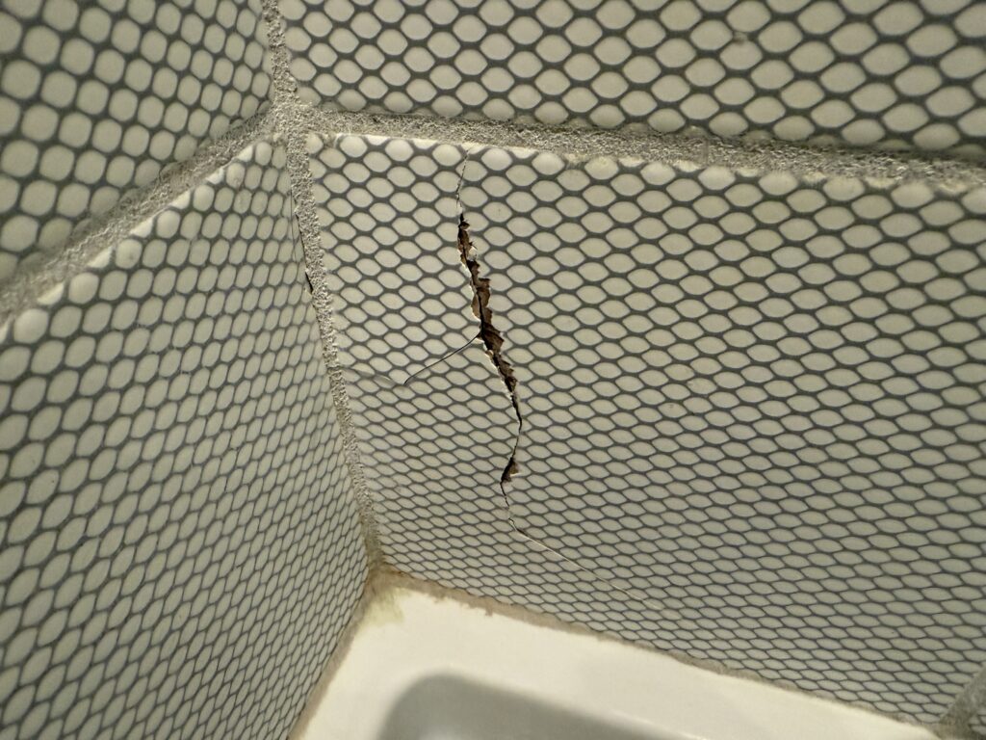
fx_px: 684
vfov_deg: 56.8
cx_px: 493
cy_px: 370
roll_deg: +6.2
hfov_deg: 71.6
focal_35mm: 24
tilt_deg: -39.1
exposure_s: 1/60
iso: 320
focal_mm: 2.22
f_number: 2.2
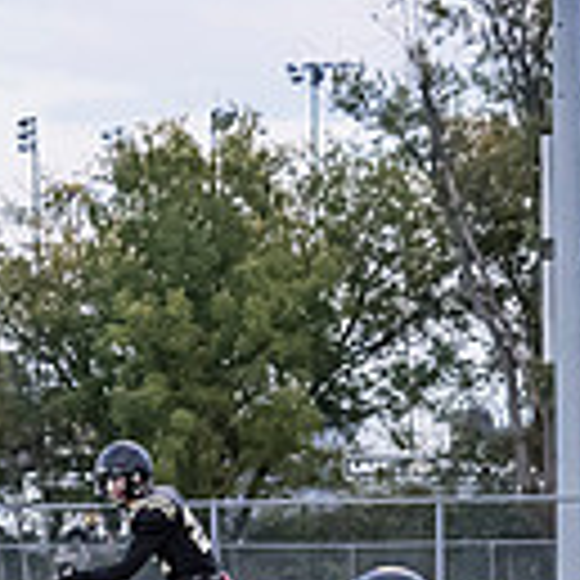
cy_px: 825
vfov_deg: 4.9
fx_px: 6805
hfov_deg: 4.9
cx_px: 301
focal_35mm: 359
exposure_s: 1/1000
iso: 2500
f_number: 2.8
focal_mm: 45
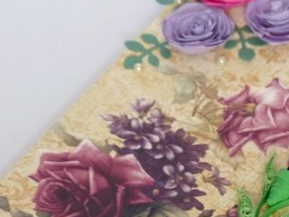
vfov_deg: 4.4
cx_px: 276
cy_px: 176
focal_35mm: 336
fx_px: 2806
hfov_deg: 5.9
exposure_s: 1/80
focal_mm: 31.1
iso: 160
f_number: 2.8
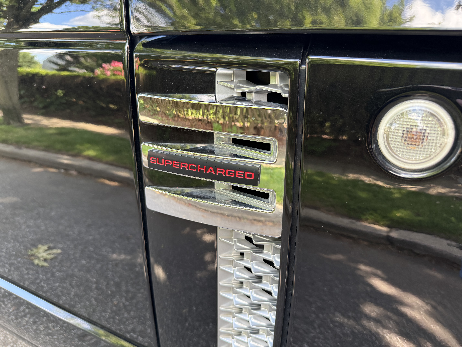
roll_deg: -1.5
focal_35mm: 24
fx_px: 320
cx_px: 231
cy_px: 174
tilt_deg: -15.8
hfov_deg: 71.6
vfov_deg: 56.8
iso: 160
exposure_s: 1/121
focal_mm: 6.76
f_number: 1.78
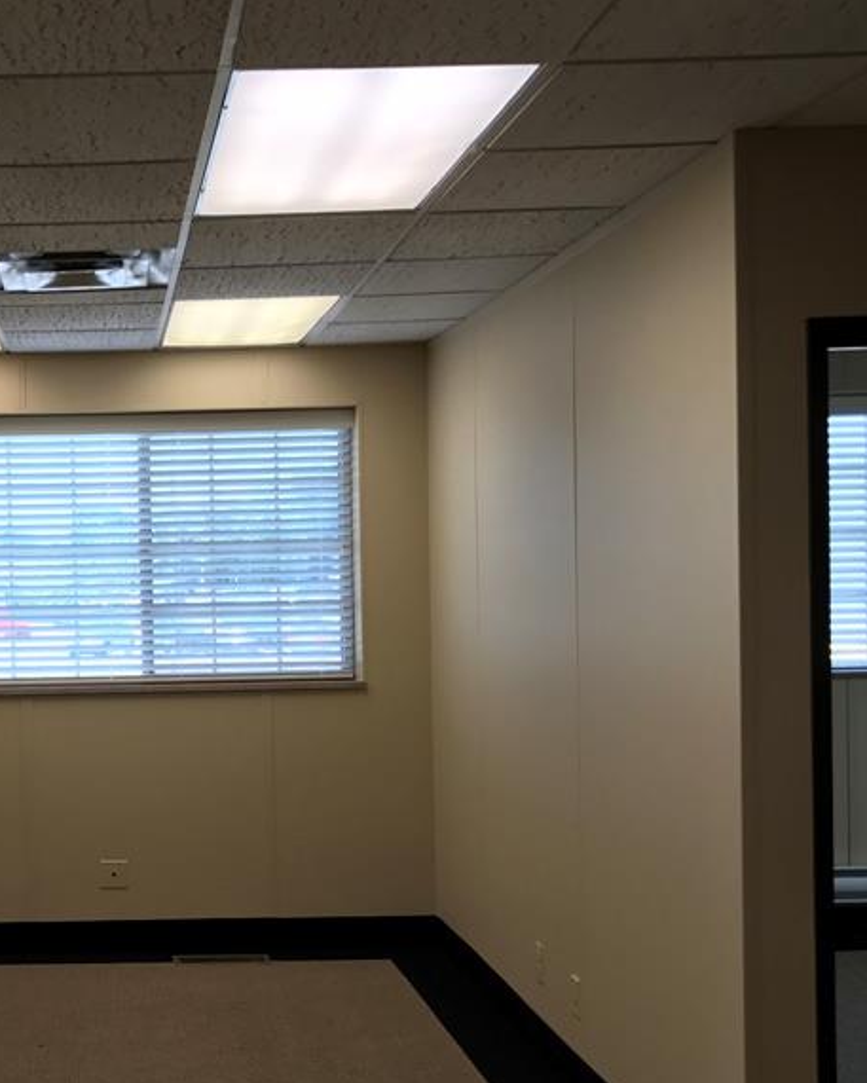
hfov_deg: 29.7
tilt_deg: -3.3
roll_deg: +1.8
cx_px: 110
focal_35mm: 49
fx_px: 1571
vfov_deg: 37.9
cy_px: 635
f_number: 1.8
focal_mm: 3.99
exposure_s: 1/120
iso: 25
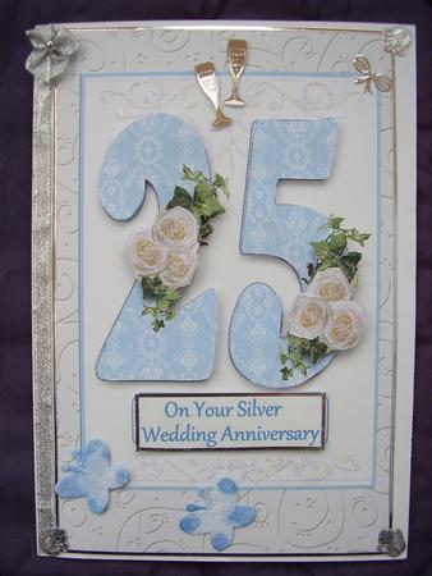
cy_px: 288
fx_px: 499
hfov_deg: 46.8
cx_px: 216
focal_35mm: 30
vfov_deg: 59.9
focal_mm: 5.8
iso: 100
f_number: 2.9
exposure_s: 1/16
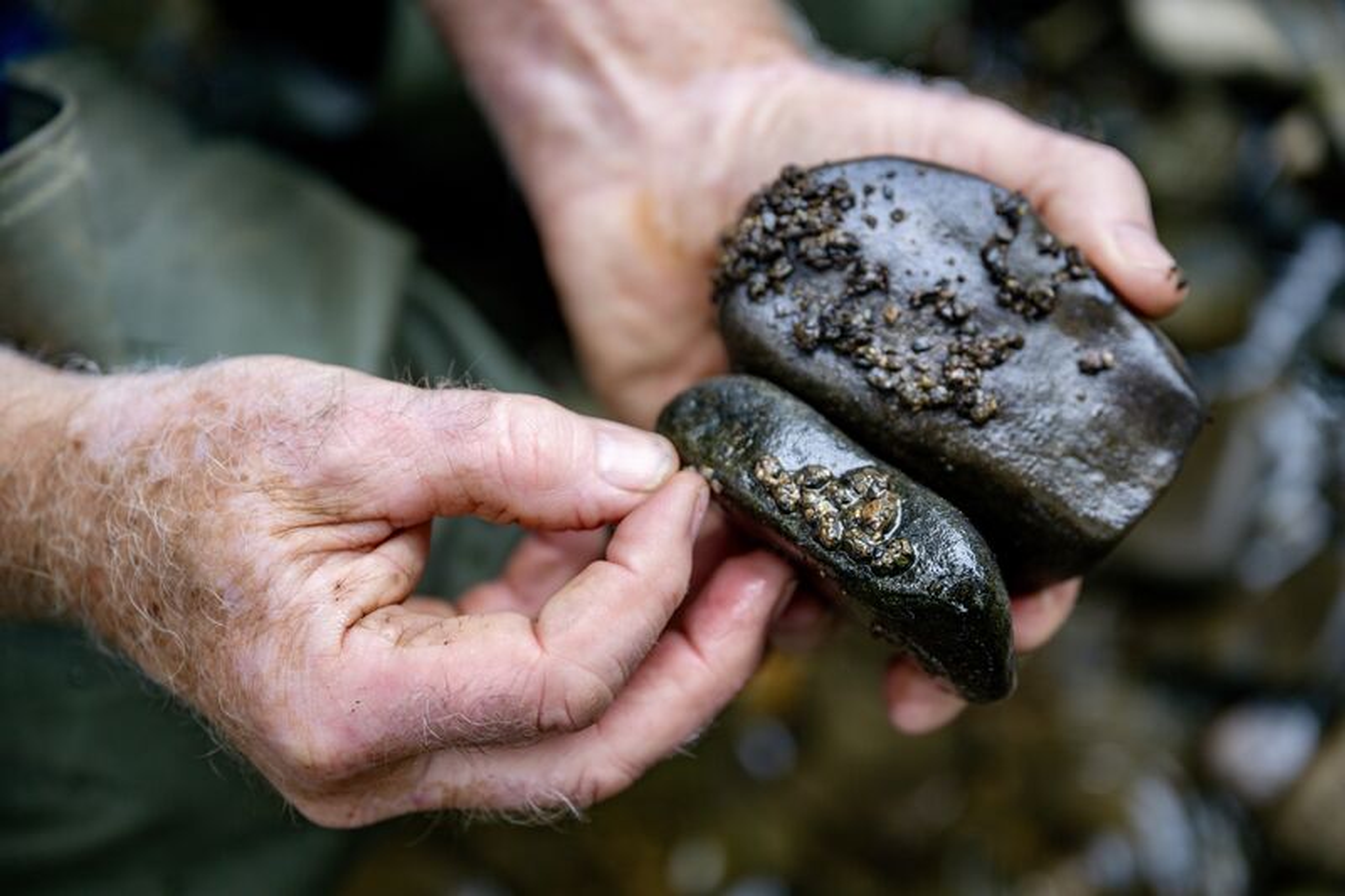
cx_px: 672
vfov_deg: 19.4
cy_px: 448
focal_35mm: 70
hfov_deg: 28.8
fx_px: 2615
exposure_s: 1/320
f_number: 3.2
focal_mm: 70
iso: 250
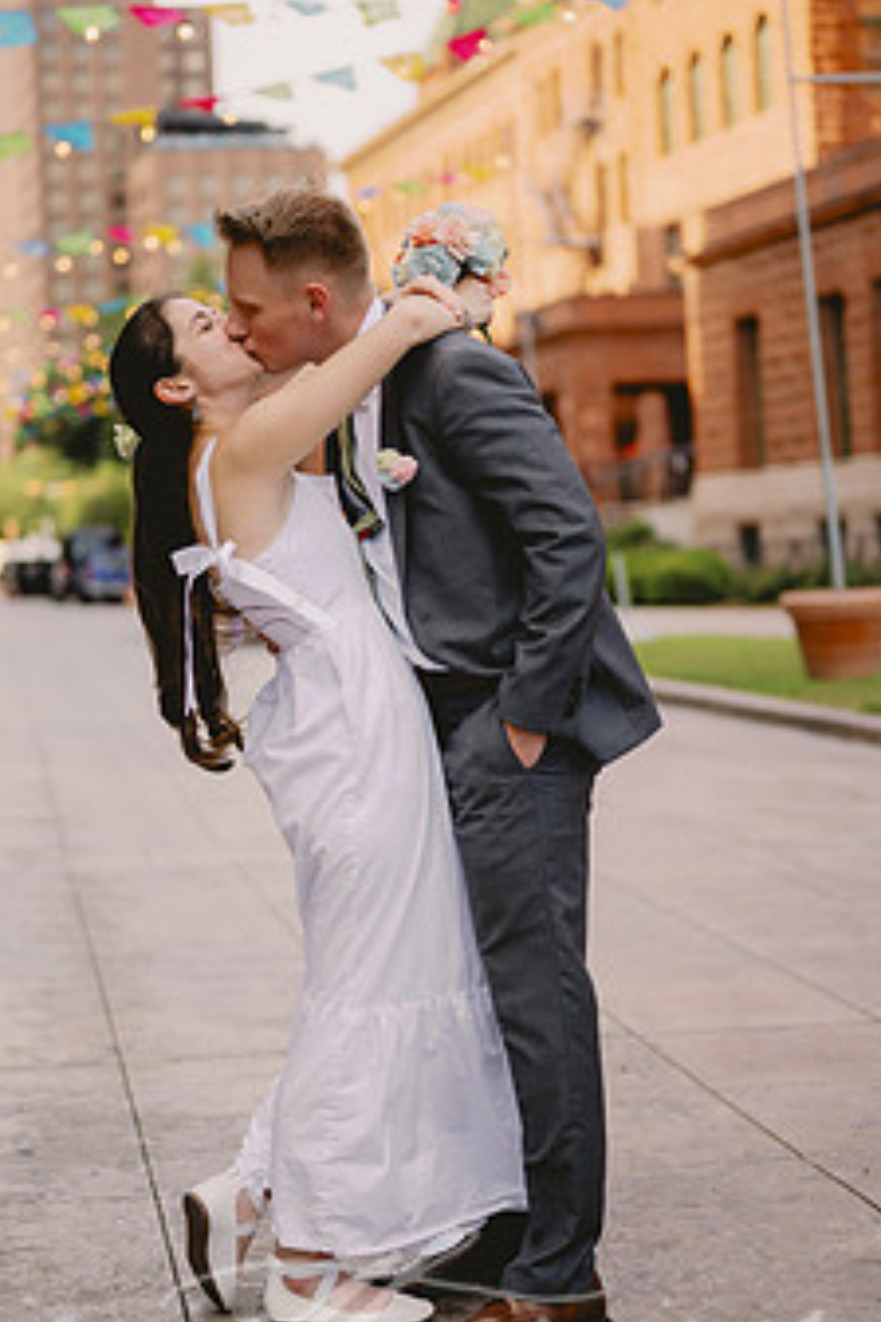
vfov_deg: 30.1
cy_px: 618
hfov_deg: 20.3
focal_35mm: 67
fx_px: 2459
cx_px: 362
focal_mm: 50
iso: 100
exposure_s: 1/1000
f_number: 1.8
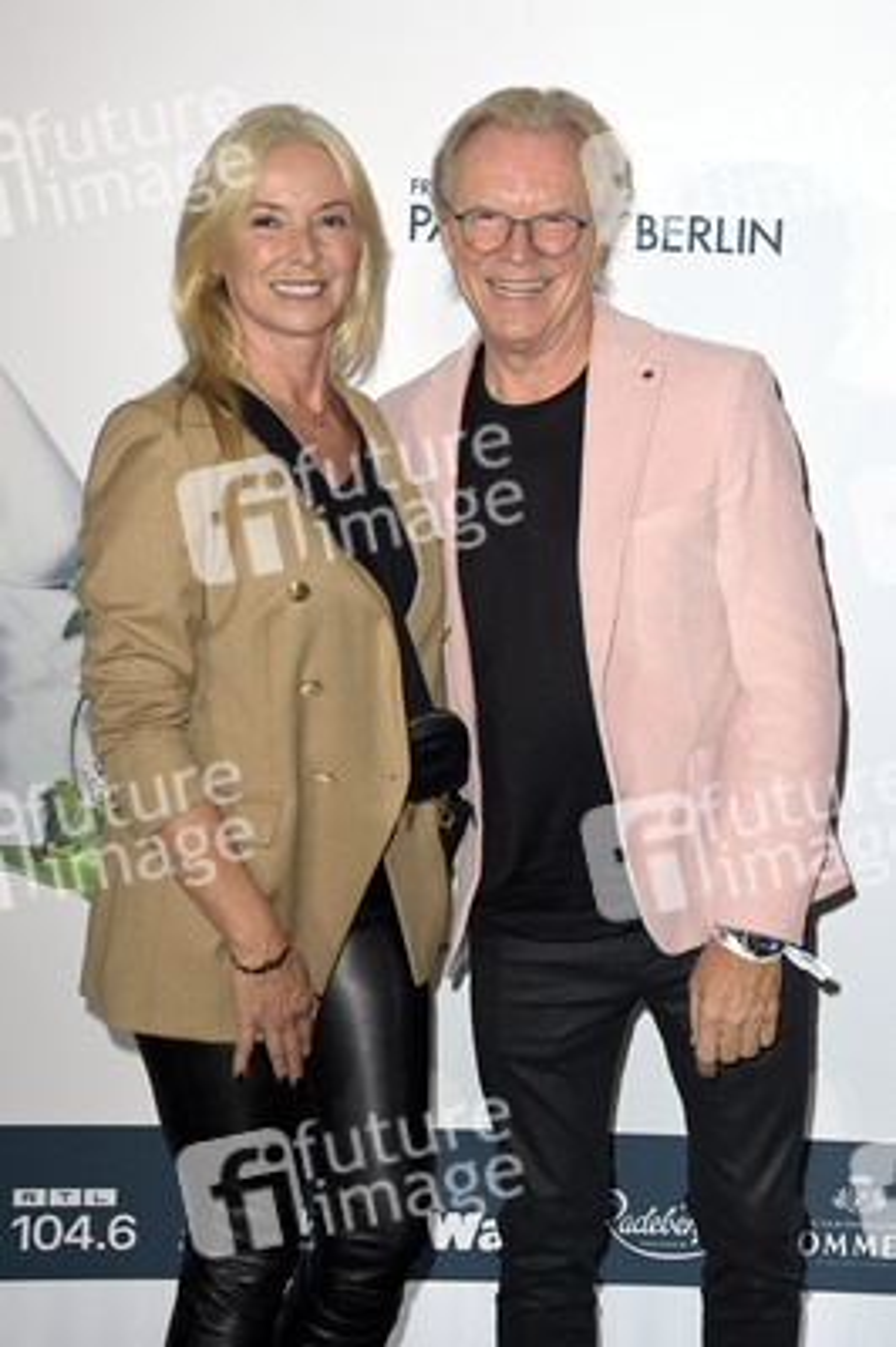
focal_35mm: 62
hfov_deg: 21.9
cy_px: 674
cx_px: 448
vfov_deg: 32.4
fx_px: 2319
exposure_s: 1/250
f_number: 5.6
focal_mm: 62
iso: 640
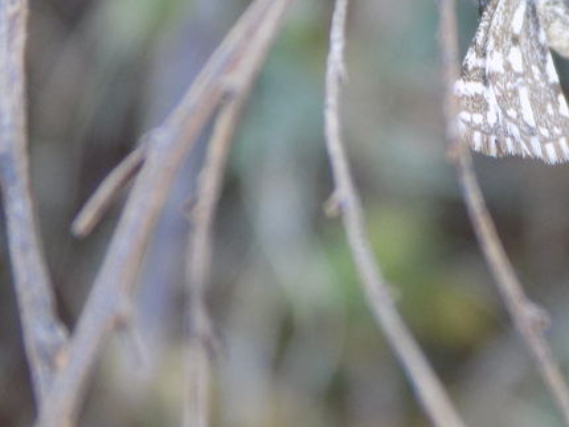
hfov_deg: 8.4
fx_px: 3849
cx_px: 522
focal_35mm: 234
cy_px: 73
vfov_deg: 6.3
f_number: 4.8
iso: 125
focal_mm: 20.9
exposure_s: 1/30
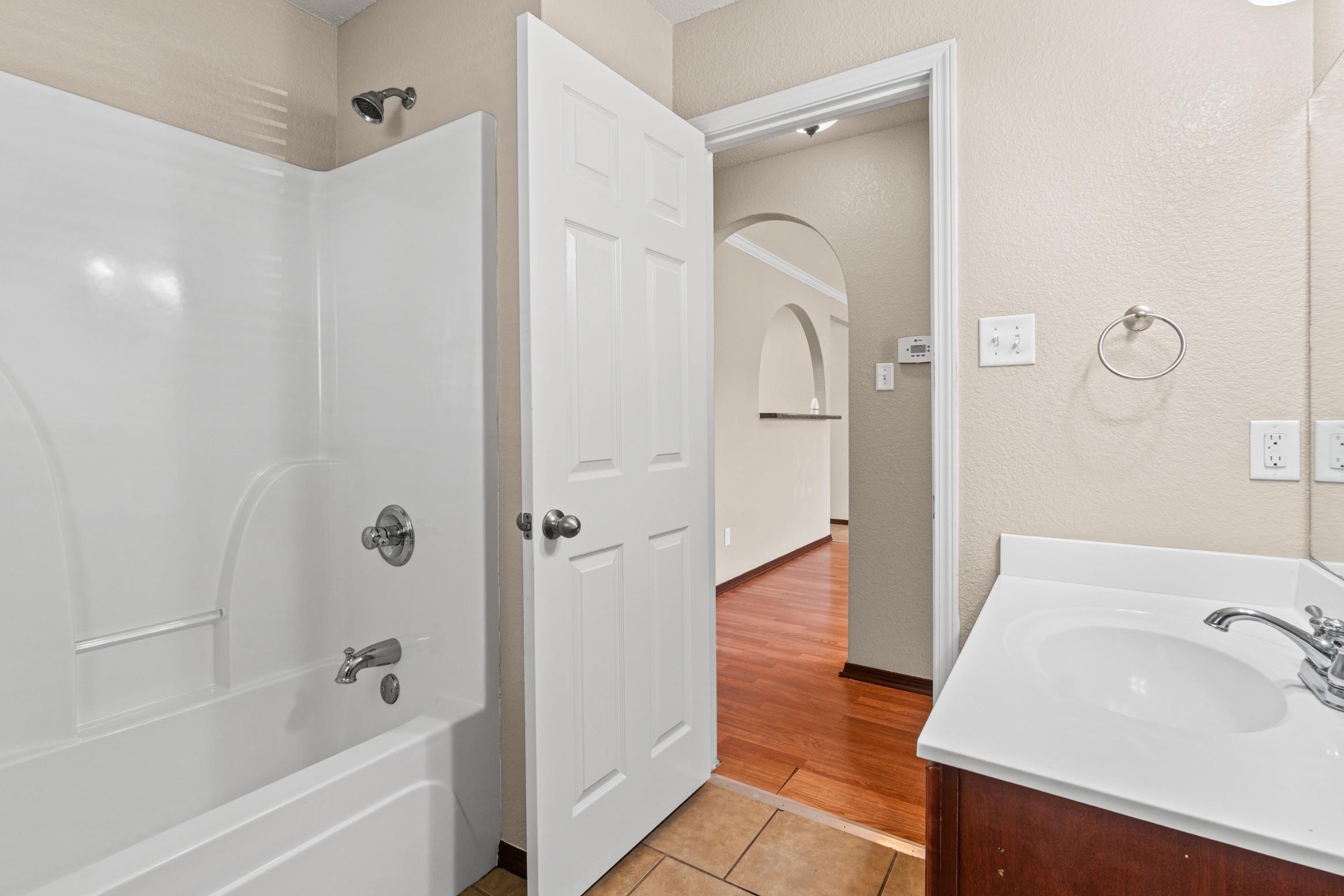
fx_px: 597
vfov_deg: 73.7
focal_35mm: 16
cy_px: 435
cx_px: 704
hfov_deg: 96.7
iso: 250
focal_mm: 10
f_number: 9
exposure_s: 1/1.25
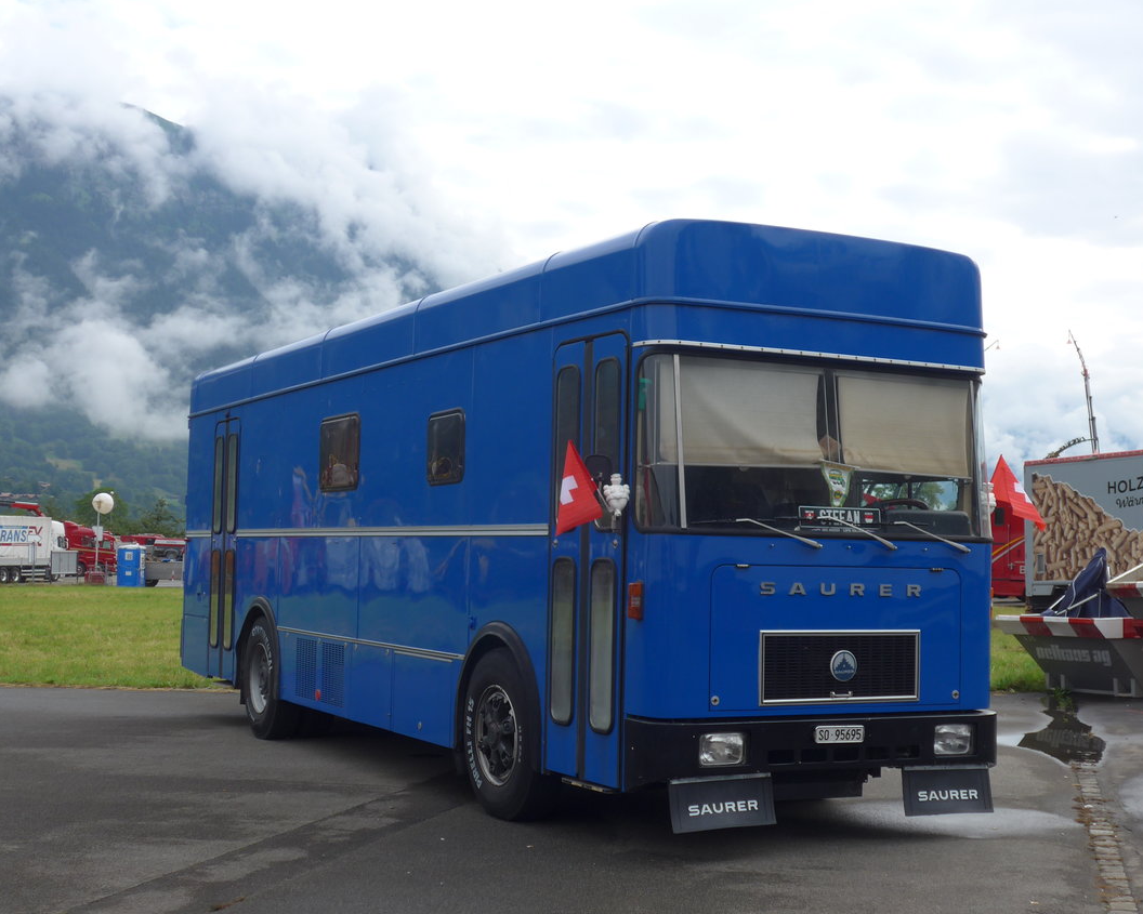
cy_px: 484
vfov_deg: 29.7
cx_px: 647
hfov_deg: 36.6
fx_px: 1725
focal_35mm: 51
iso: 80
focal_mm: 9.5
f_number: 3
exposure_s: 1/640
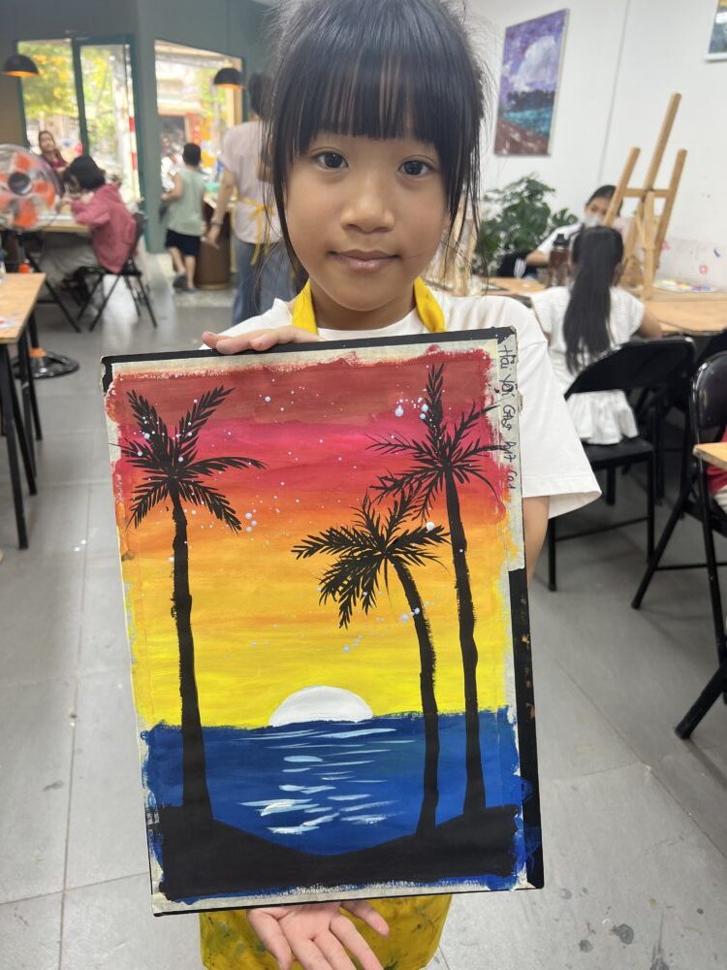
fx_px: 728
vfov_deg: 67.3
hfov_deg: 53.1
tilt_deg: -24.3
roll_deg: -2.7
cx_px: 364
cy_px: 485
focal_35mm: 26
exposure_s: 1/100
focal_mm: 5.7
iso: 64
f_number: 1.5
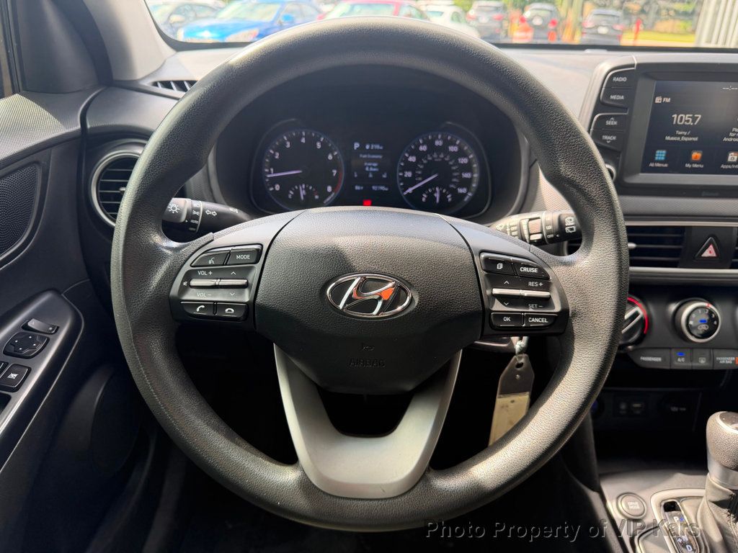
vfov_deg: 56.8
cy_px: 276
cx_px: 369
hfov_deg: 71.6
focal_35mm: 24
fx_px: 512
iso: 125
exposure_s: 1/199
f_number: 1.78
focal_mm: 6.76
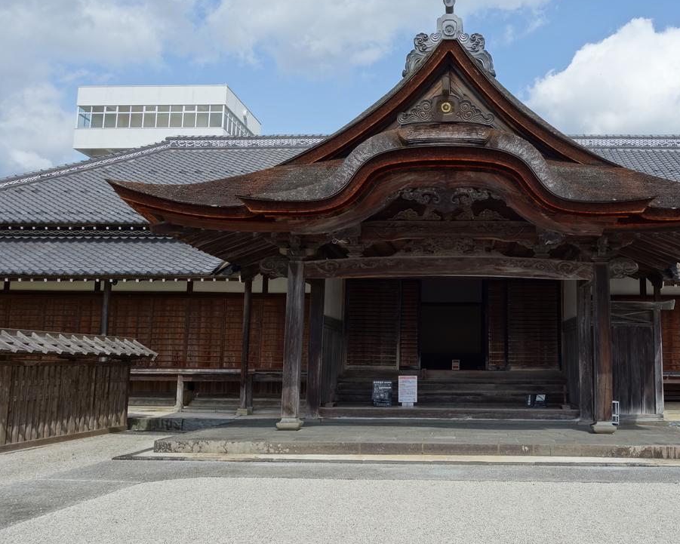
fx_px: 704
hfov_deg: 50.6
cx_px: 452
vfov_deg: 42.2
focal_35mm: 35
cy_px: 257
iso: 125
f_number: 5.6
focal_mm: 10.4
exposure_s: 1/320
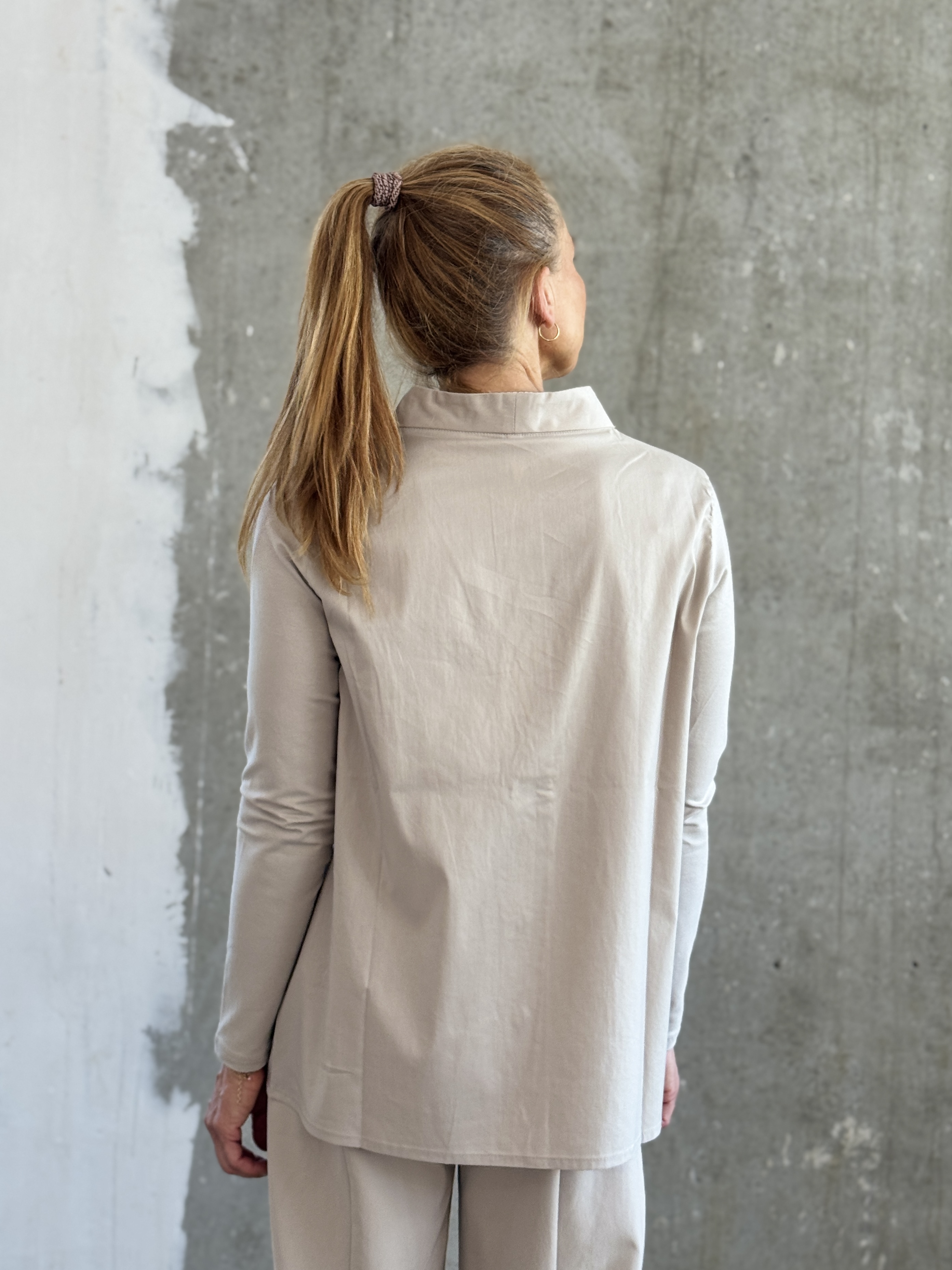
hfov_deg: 30.3
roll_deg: -2.1
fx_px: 1760
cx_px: 476
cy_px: 635
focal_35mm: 48
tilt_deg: -1.4
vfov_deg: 39.7
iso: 80
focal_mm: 6.76
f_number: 1.78
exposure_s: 1/100
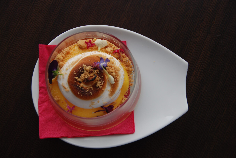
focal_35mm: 57
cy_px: 79
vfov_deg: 23.8
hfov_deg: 35.0
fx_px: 374
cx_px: 118
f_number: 4.5
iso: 100
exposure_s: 1/40
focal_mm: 38
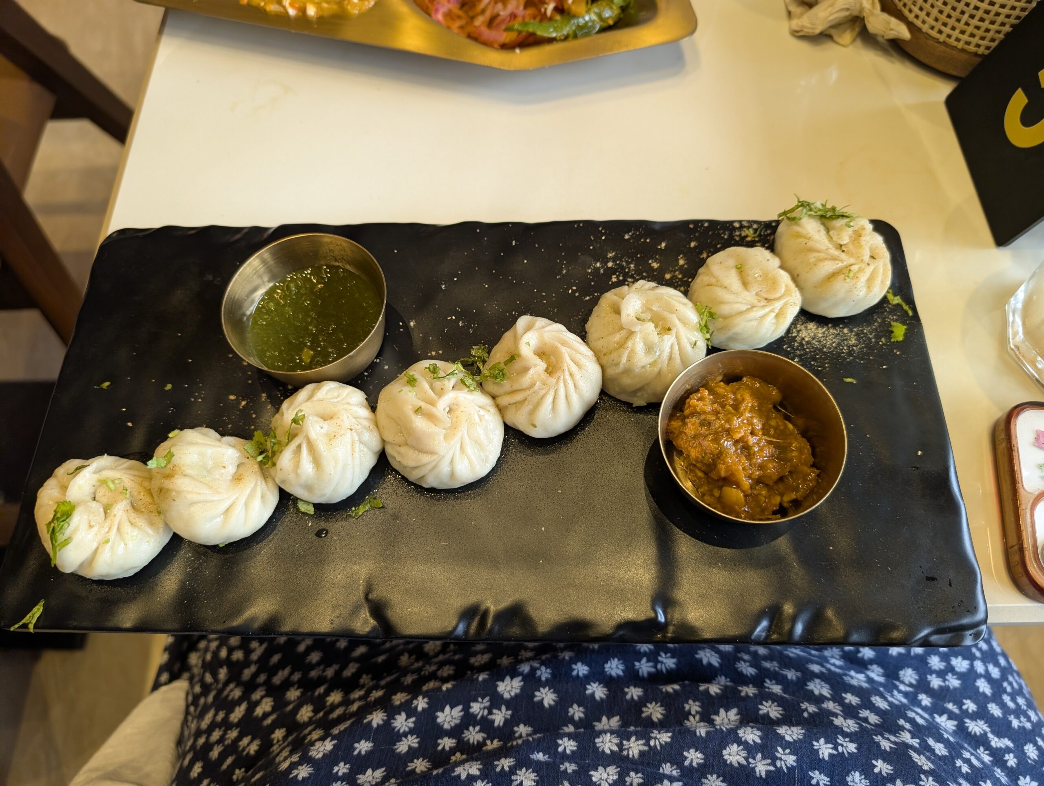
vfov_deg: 56.9
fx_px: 725
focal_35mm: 24
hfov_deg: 71.5
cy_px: 393
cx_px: 522
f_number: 1.68
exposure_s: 1/298
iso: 188
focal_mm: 6.9
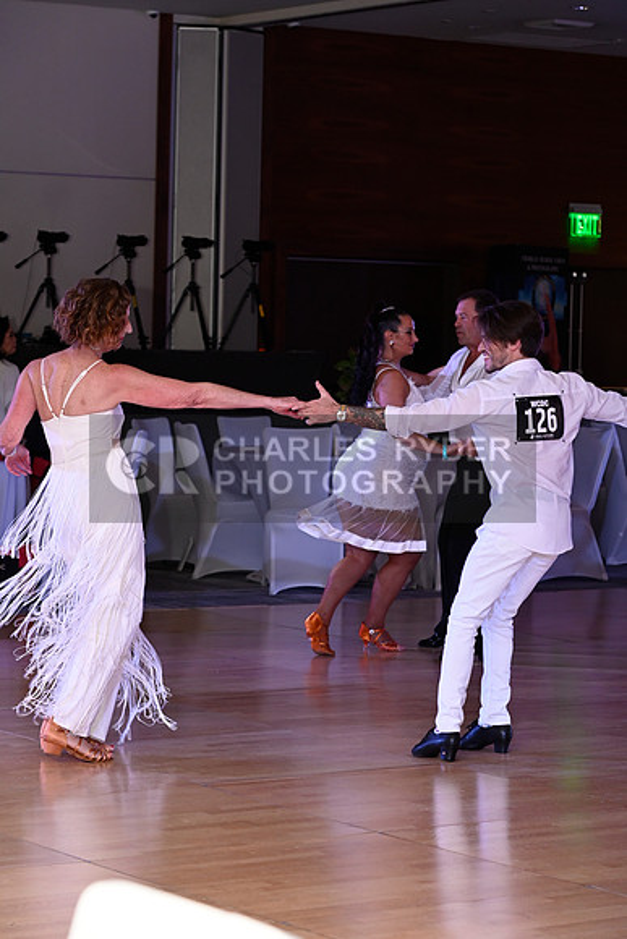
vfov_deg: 18.6
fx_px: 2872
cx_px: 314
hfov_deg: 12.5
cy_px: 470
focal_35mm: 110
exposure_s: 1/200
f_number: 5
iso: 2000
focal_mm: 110
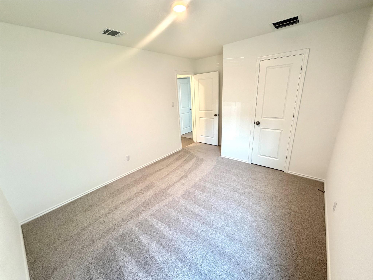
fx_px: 151
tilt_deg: -18.1
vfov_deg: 85.7
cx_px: 186
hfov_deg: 102.1
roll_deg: +3.7
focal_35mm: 14
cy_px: 140
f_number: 2.2
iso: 320
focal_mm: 2.22
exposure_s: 1/60
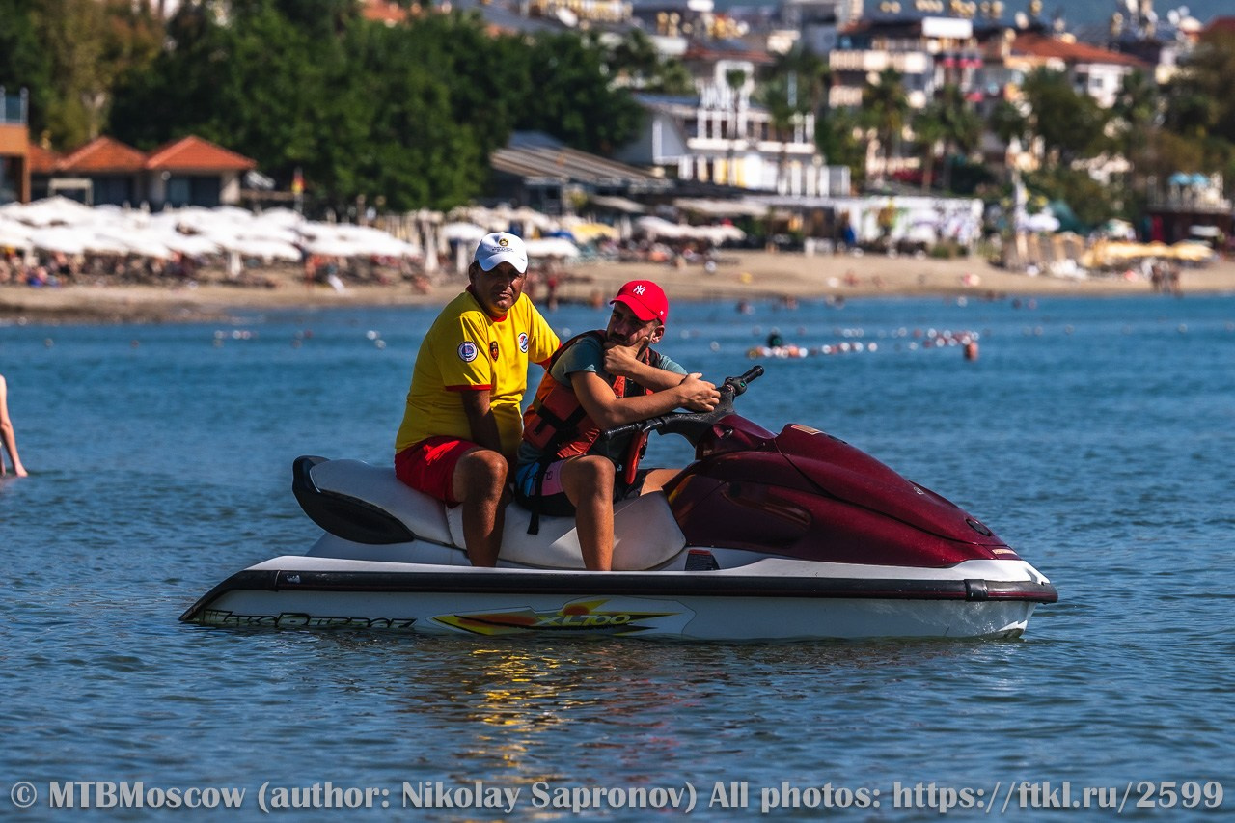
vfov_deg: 5.2
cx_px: 618
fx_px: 8986
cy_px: 412
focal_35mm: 262
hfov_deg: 7.9
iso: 200
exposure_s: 1/4000
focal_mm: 175
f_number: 5
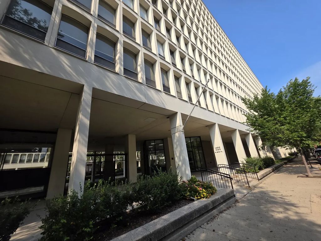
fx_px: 121
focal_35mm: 13
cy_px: 120
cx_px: 160
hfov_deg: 106.2
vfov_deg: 89.9
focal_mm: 2.2
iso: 40
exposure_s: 1/1279
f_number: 1.9
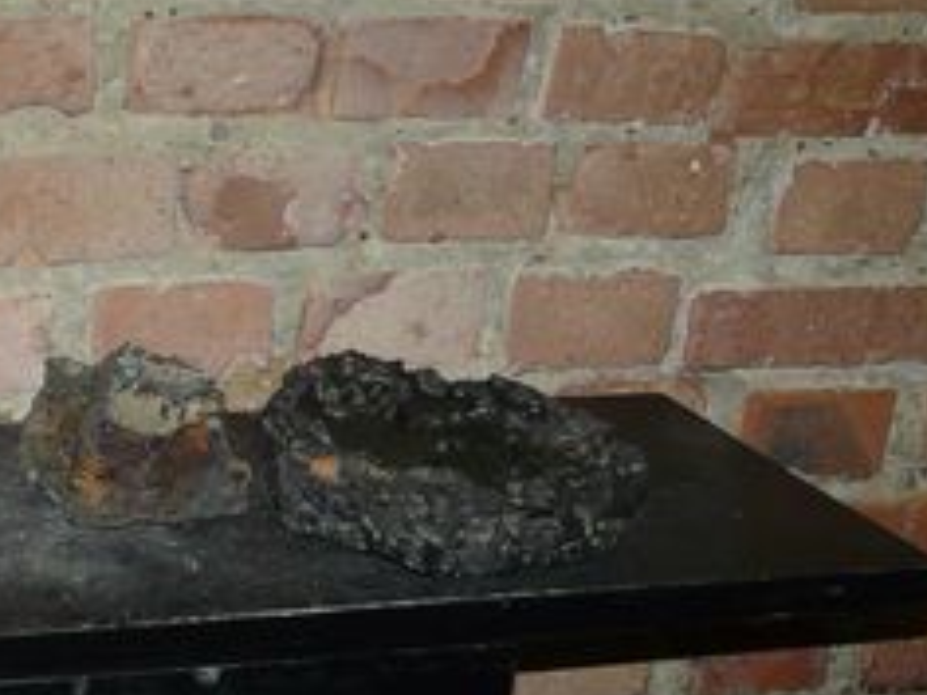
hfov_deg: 20.1
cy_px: 503
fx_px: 2544
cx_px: 20
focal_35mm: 95
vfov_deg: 15.5
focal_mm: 4.6
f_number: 2.8
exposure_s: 1/30
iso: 100
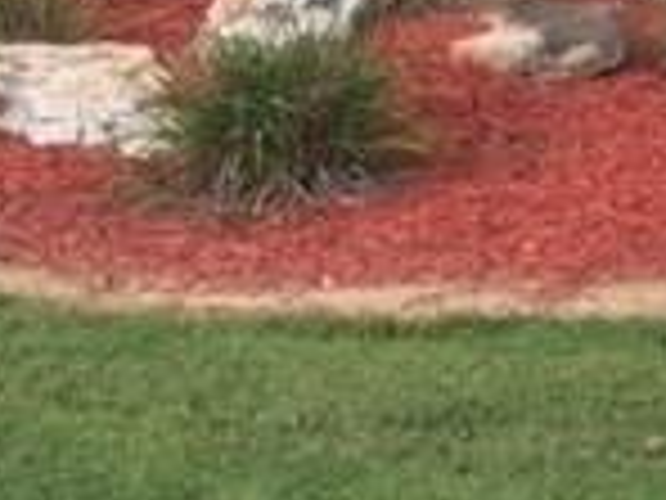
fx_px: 2405
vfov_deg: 11.4
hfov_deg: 14.3
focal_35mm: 125
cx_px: 1120
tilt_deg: -4.7
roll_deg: +1.3
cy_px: -212
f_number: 2.2
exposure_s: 1/141
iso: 32
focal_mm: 4.15
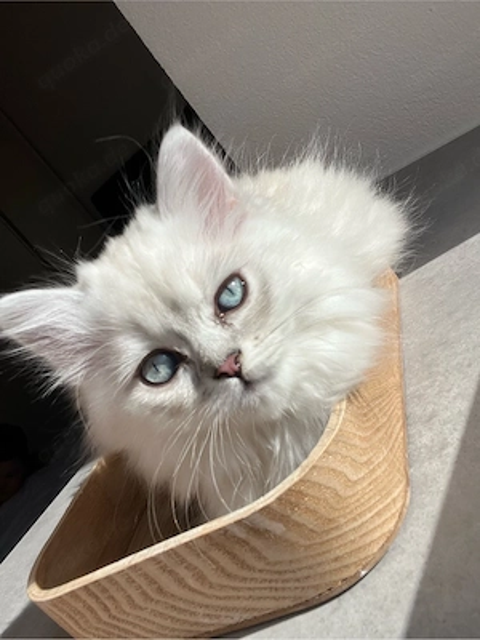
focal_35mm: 30
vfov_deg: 60.0
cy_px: 320
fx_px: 555
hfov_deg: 46.8
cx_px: 240
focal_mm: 2.71
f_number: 2.2
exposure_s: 1/1739
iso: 32
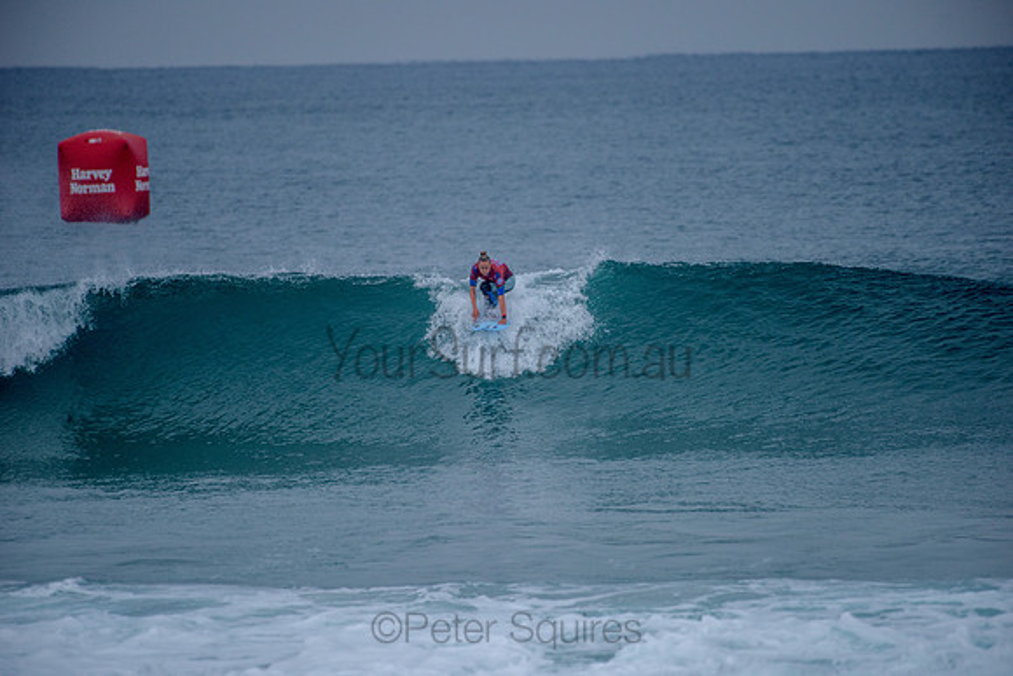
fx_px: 14075
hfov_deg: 4.1
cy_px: 338
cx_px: 506
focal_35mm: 500
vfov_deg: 2.8
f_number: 5.6
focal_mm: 500
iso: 360
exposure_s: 1/2000
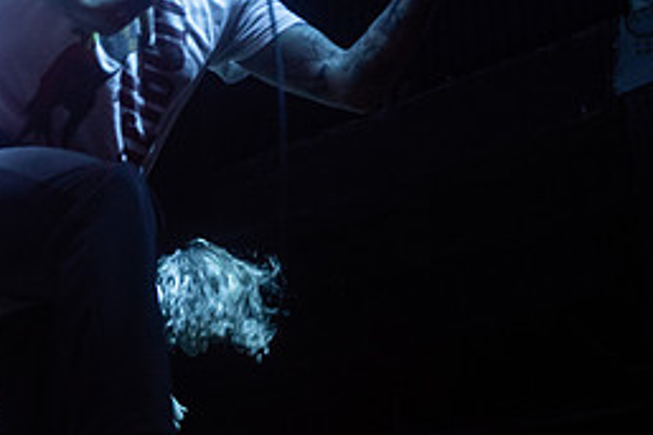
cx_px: 89
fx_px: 1432
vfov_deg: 17.1
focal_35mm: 79
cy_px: 75
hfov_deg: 25.1
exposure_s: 1/125
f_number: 3.2
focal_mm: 35
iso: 1600
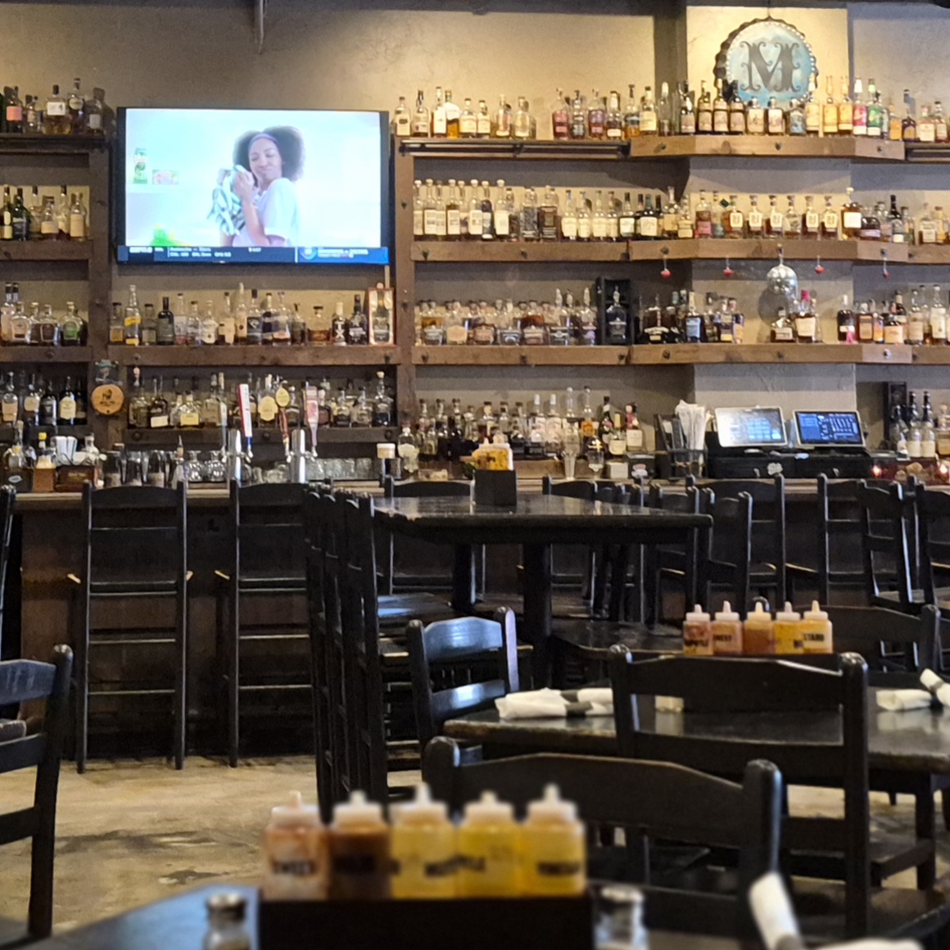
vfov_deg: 57.3
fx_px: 869
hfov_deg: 57.2
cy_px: 477
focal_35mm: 28
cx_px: 510
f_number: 1.8
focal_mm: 5.4
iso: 1600
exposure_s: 1/60.2
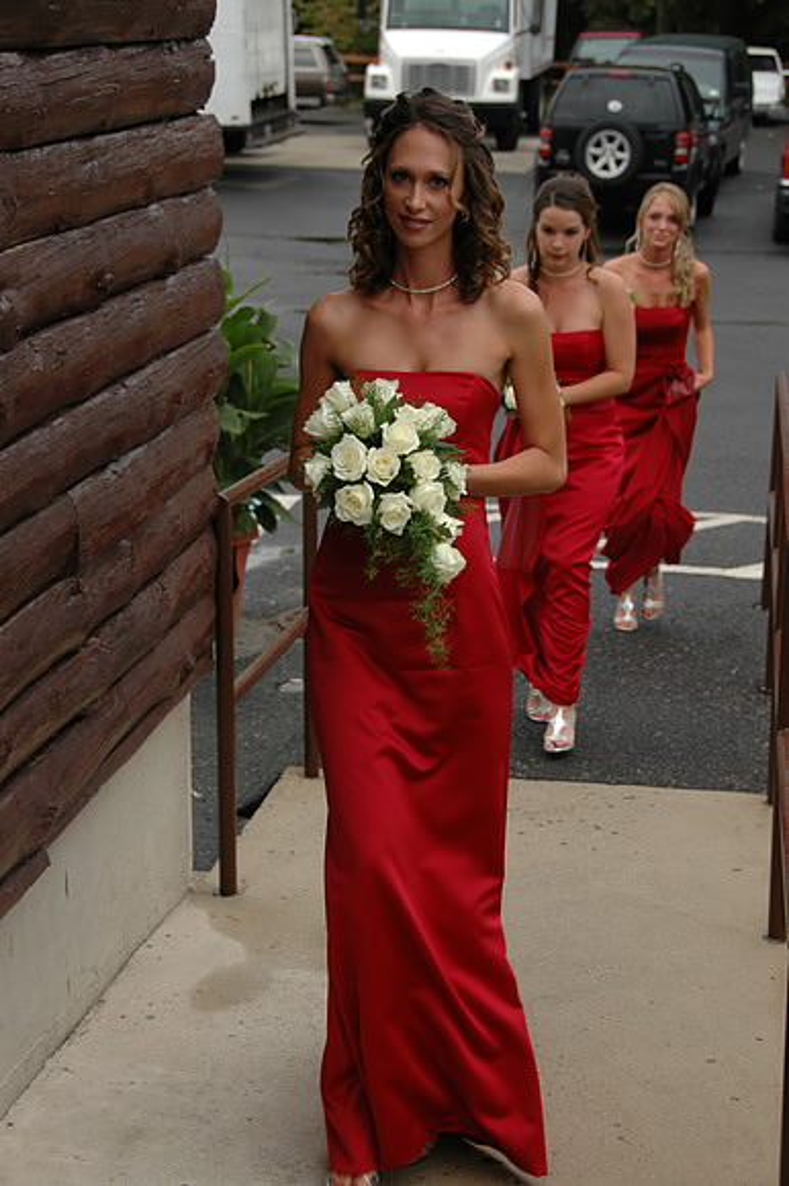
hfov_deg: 18.9
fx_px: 2370
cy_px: 593
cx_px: 394
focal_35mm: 72
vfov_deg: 28.1
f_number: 5.6
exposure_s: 1/125
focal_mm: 48
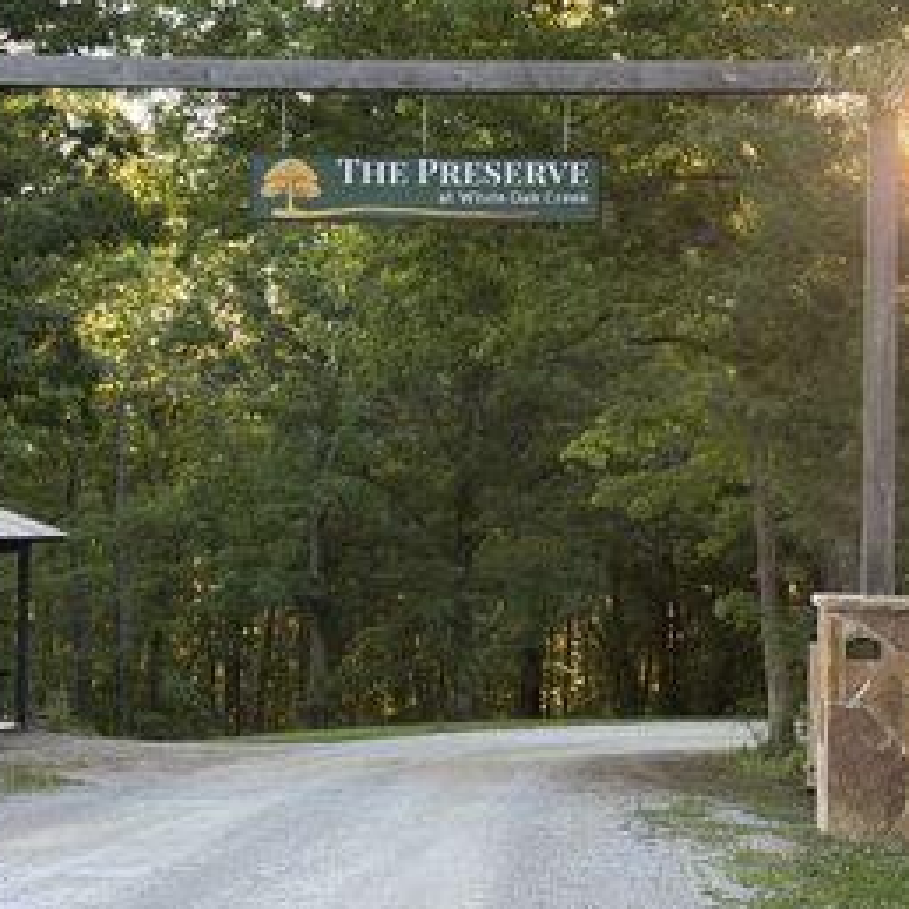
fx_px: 2644
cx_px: 433
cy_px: 410
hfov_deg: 19.5
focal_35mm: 89
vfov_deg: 19.5
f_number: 1.6
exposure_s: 1/211
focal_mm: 5.96
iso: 100
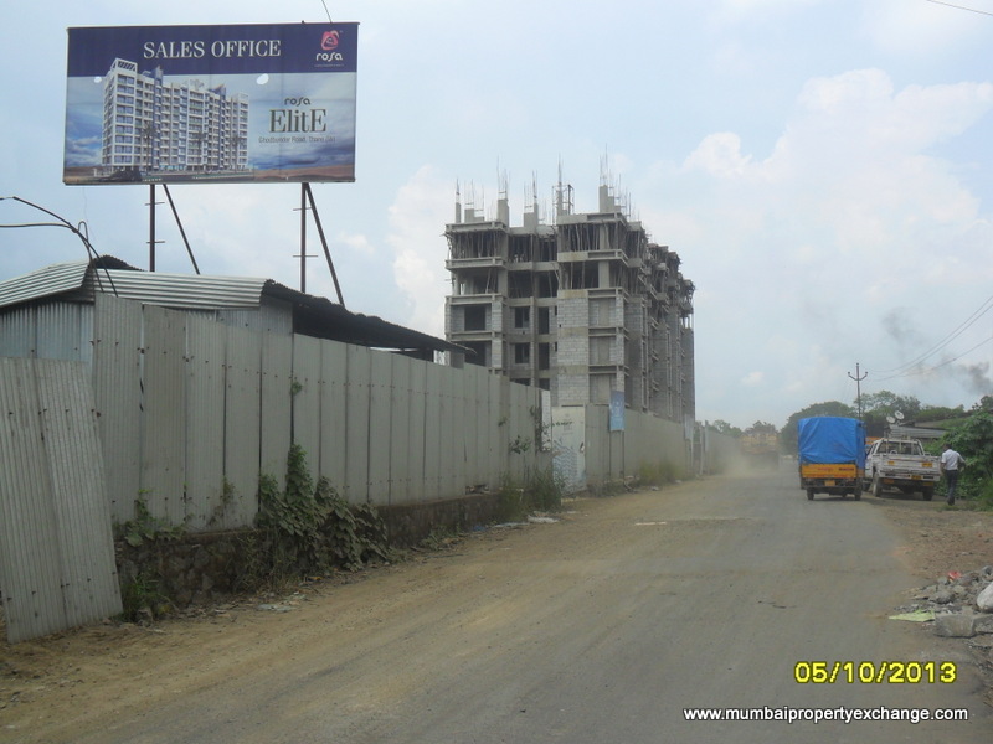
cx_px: 496
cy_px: 372
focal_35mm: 37
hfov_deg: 50.1
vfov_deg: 38.7
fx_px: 1061
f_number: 4
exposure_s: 1/750
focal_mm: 6.6
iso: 100
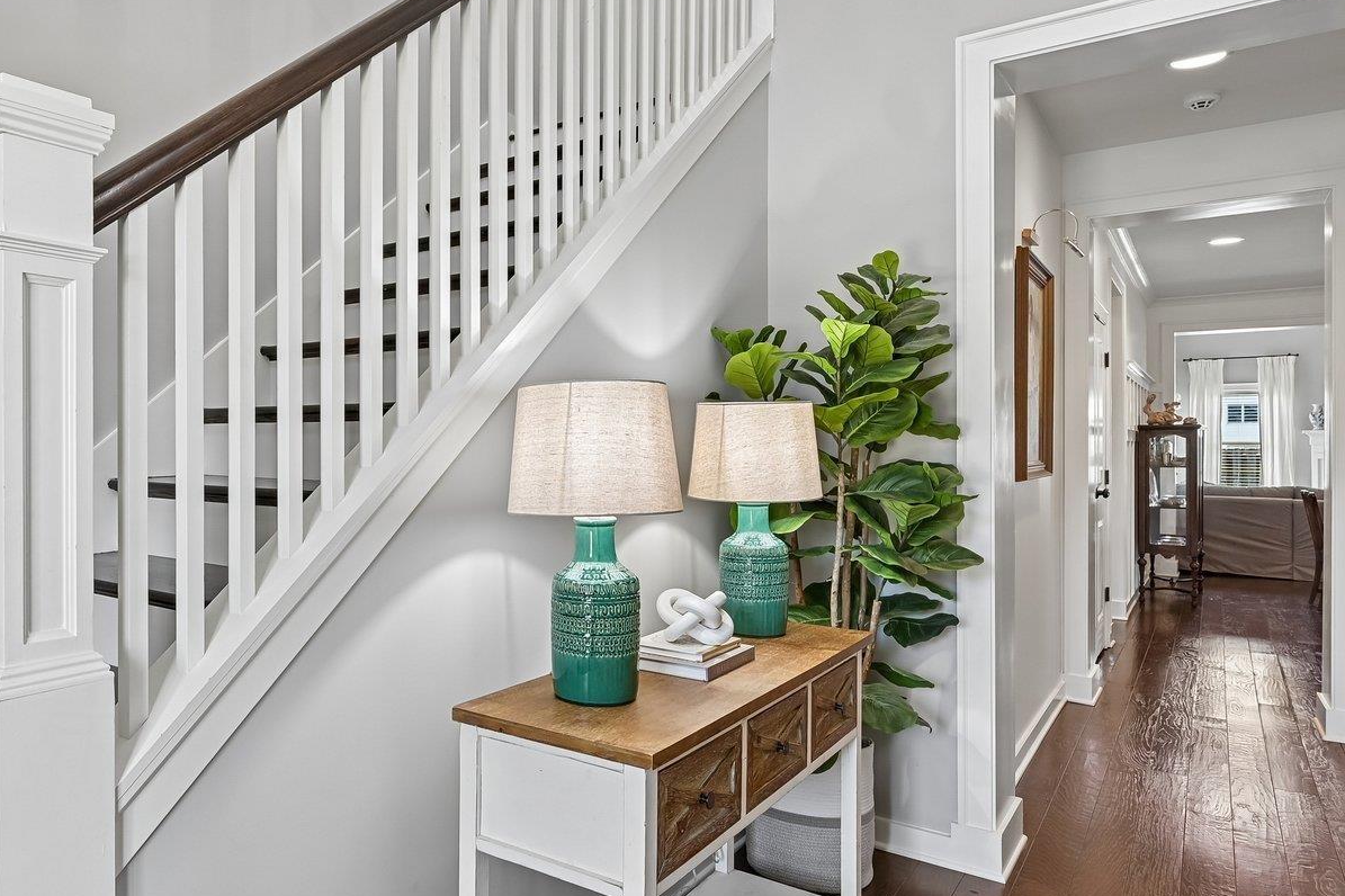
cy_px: 445
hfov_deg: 71.8
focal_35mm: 24
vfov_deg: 53.1
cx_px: 463
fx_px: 896
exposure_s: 1/15
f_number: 8
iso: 400
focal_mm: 14
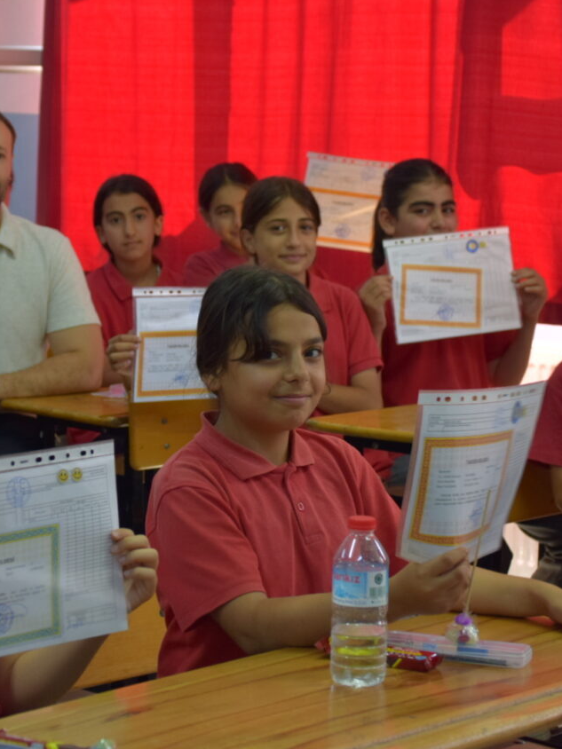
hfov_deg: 14.1
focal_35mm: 105
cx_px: 225
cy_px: 375
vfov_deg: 18.7
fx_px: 2273
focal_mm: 48
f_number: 4.8
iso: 560
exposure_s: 1/60
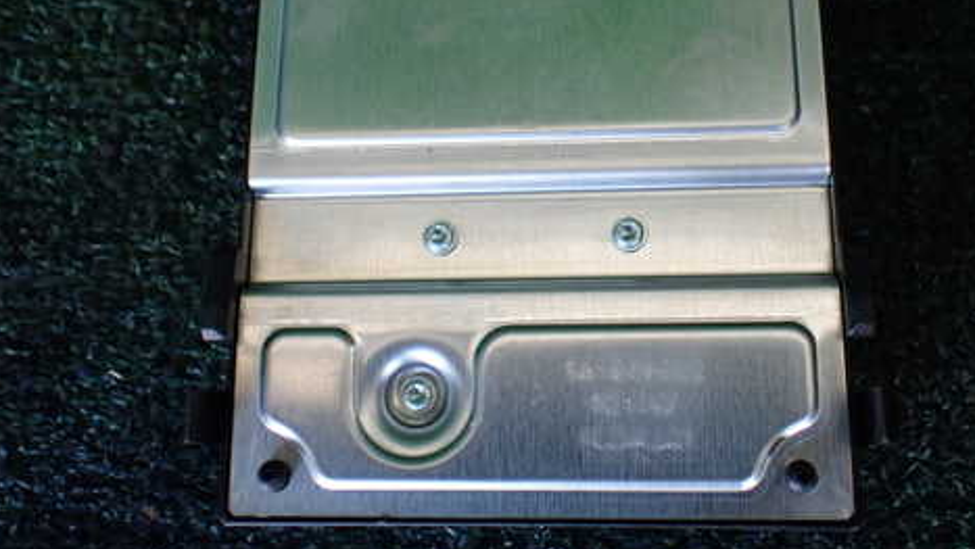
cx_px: 526
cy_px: 194
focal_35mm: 42
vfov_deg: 28.2
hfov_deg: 48.3
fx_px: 1086
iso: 500
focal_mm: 5.4
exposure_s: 1/125
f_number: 2.3
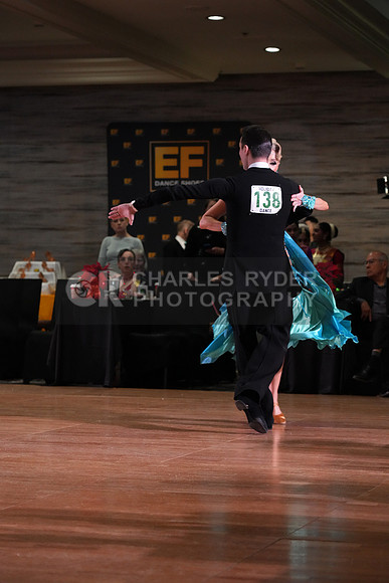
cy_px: 292
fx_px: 1701
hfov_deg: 13.0
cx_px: 194
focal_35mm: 105
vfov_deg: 19.5
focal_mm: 105
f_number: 5
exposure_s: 1/320
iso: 5000
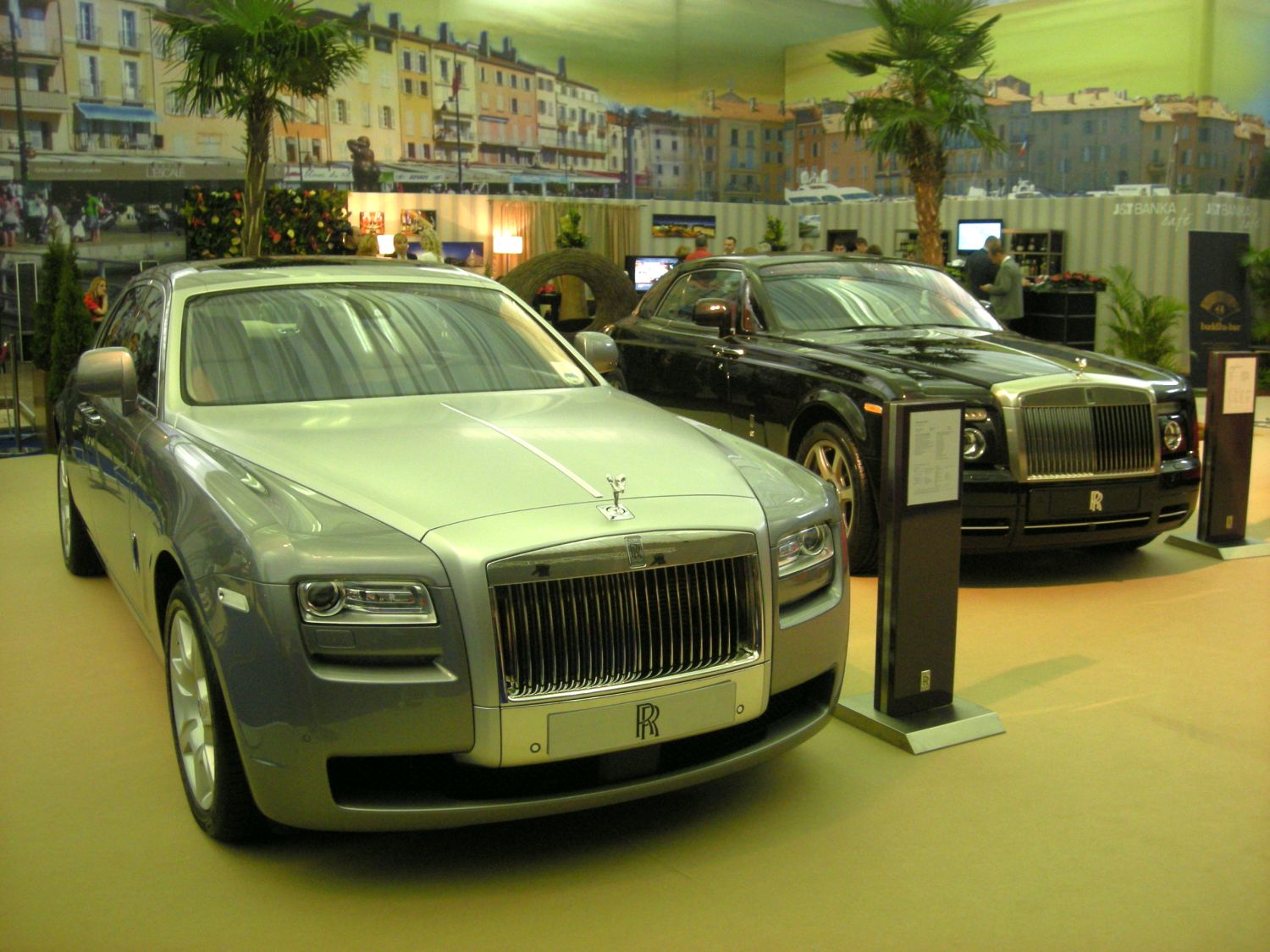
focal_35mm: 35
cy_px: 476
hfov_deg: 52.6
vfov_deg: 40.7
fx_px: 1284
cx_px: 635
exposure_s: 1/16.2
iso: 200
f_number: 2.8
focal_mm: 5.7
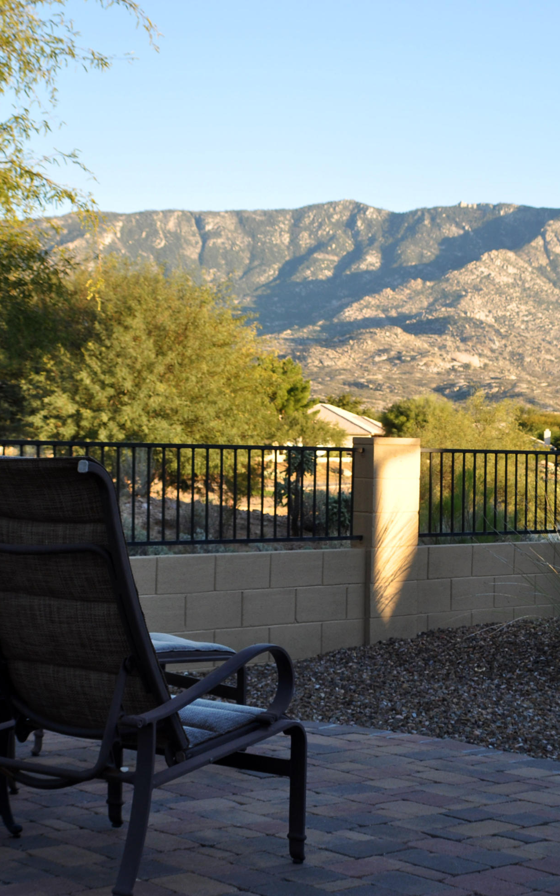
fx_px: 2271
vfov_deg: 22.3
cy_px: 449
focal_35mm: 93
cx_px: 480
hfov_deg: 14.0
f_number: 6.3
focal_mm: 40
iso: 200
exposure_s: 1/160
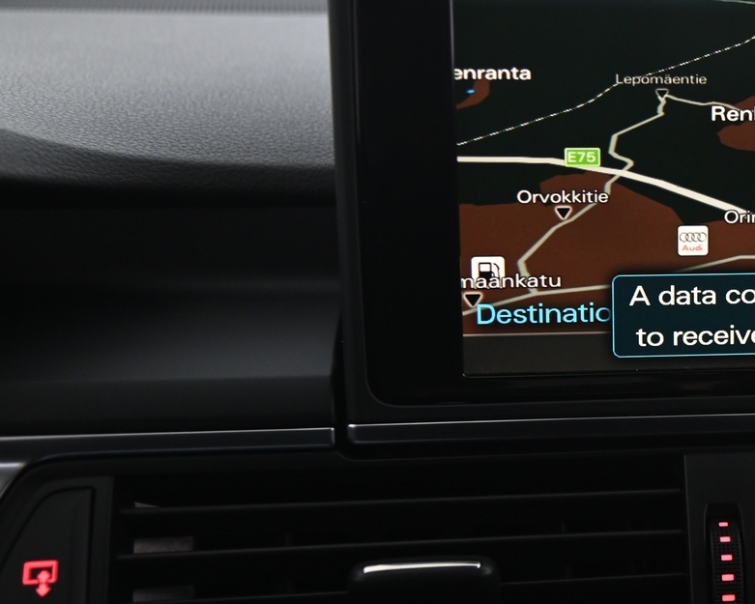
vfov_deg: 19.6
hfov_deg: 23.3
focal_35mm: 78
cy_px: 352
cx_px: 773
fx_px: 1743
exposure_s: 1/25
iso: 2000
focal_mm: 40
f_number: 4
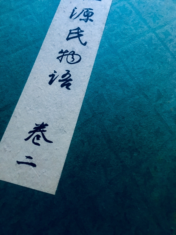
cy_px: 118
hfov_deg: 48.2
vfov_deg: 61.7
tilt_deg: -68.4
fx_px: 197
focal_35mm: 29
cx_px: 88
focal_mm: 4.15
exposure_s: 1/4
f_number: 2.2
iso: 80
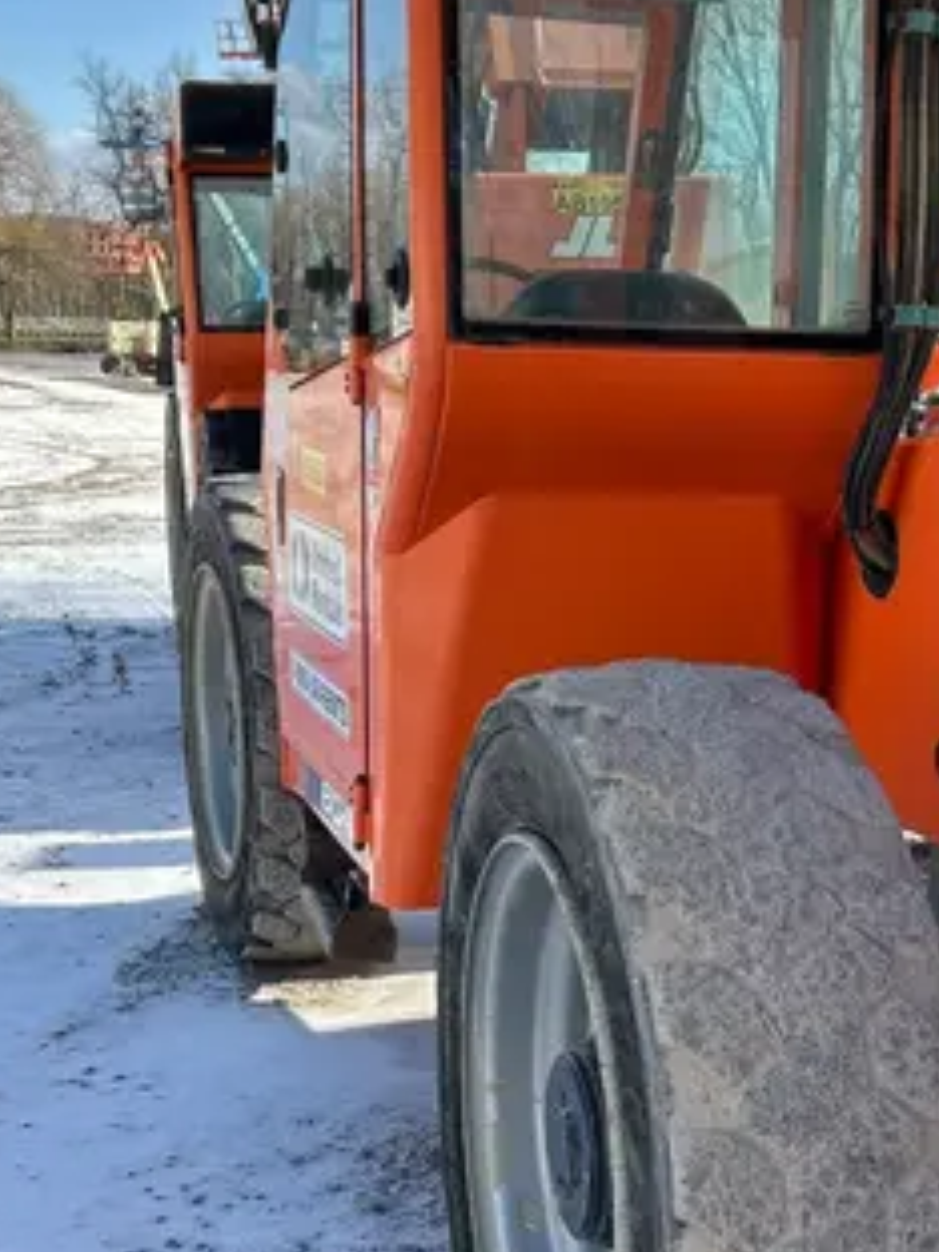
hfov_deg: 23.7
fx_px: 2206
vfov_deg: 31.6
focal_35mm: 61
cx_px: 750
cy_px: 776
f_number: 1.5
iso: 50
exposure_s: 1/1344
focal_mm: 5.7
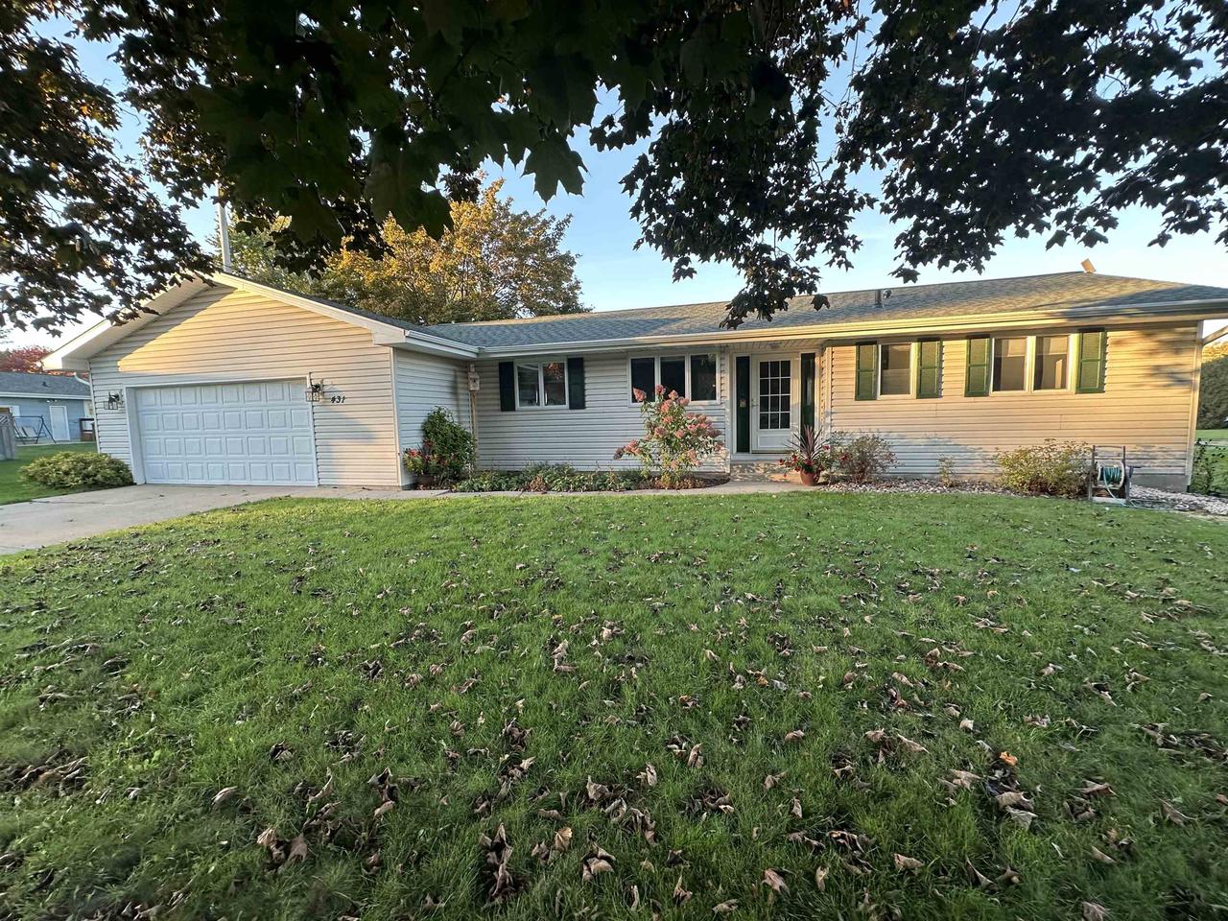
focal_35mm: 14
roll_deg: +1.6
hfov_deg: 102.1
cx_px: 614
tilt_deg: -4.4
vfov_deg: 85.7
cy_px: 460
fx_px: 497
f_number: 2.2
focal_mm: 2.22
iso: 125
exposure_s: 1/99
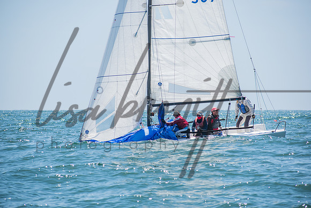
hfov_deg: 9.5
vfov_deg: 6.3
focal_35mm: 218
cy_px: 104
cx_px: 156
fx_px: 1879
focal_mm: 145
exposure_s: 1/800
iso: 200
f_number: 6.3
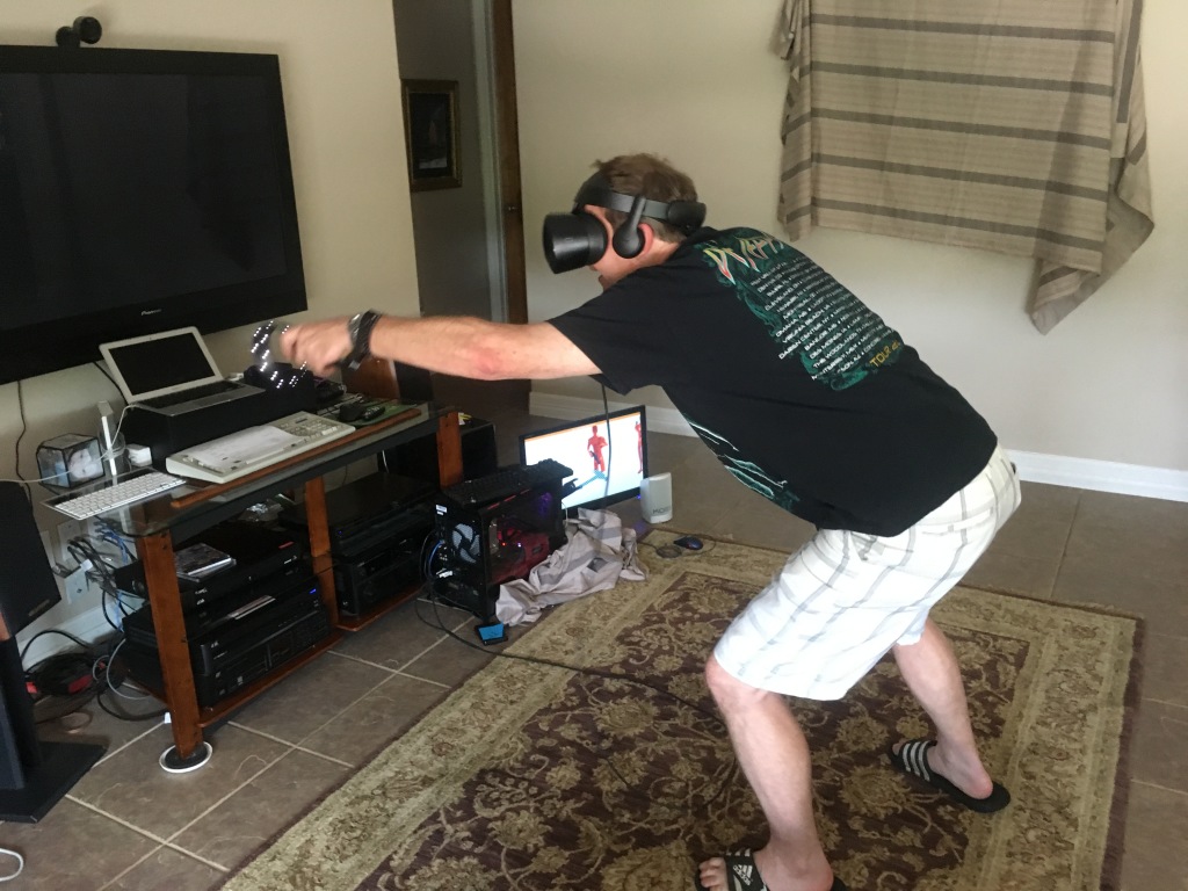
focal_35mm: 29
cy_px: 446
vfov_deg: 48.2
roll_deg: +1.9
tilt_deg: -19.4
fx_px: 995
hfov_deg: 61.7
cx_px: 594
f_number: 2.2
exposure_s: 1/15
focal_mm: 4.15
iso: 200
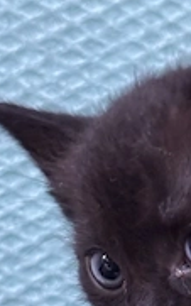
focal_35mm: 122
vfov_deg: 16.8
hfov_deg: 10.5
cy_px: 296
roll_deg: -1.4
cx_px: 230
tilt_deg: -11.7
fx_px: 1017
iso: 400
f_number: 1.6
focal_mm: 5.96
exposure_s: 1/17
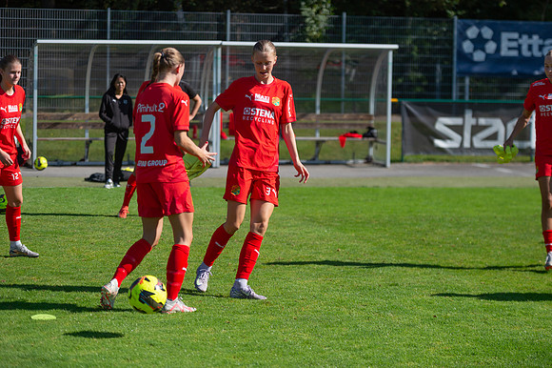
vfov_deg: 12.2
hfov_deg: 18.3
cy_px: 184
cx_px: 276
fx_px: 1716
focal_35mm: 112
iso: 100
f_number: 3.2
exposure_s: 1/3200
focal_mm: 112
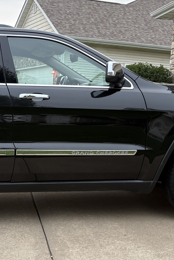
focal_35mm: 57
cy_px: 141
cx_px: 22
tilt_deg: -5.9
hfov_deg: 23.2
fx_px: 413
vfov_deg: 35.0
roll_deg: -2.2
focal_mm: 5.96
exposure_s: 1/122
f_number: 1.6
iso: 100
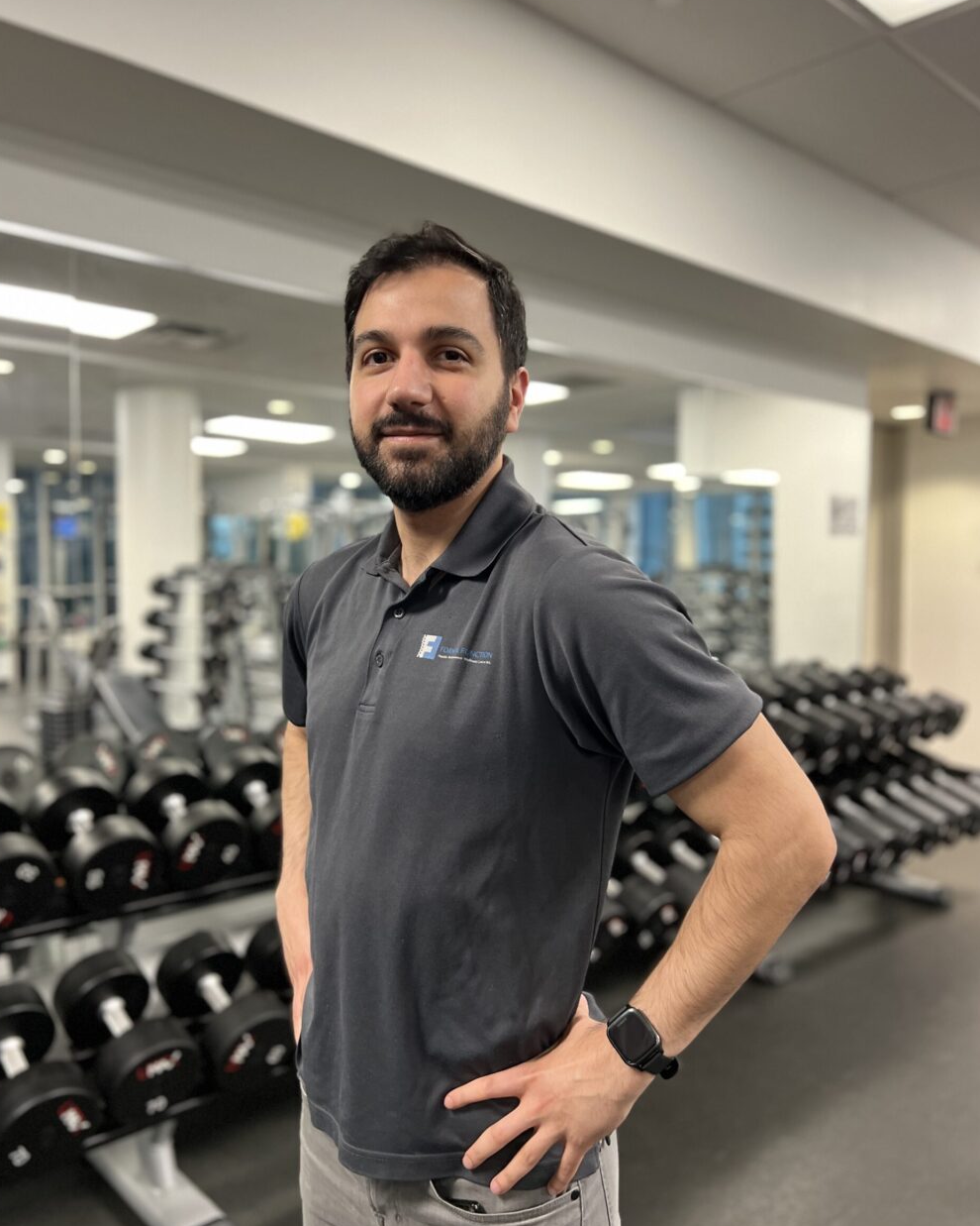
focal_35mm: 28
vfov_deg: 62.2
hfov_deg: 51.5
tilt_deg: -3.1
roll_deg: -0.1
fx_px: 1015
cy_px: 614
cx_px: 477
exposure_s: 1/54
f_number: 1.5
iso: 250
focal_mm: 5.7
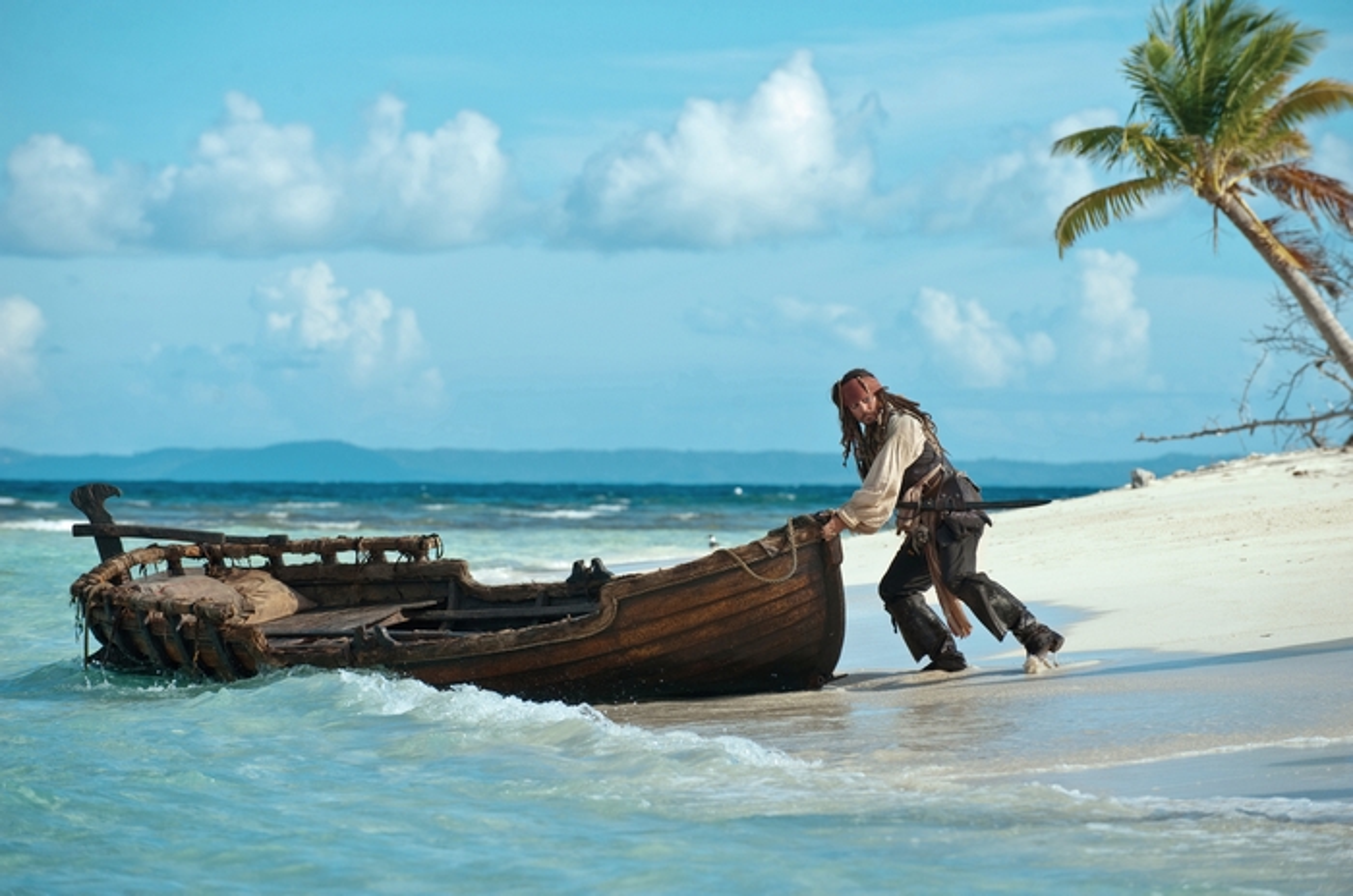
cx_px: 676
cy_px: 448
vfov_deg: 7.8
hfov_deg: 11.8
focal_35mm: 175
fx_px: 6565
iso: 100
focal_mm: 175
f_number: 5.6
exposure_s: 1/500
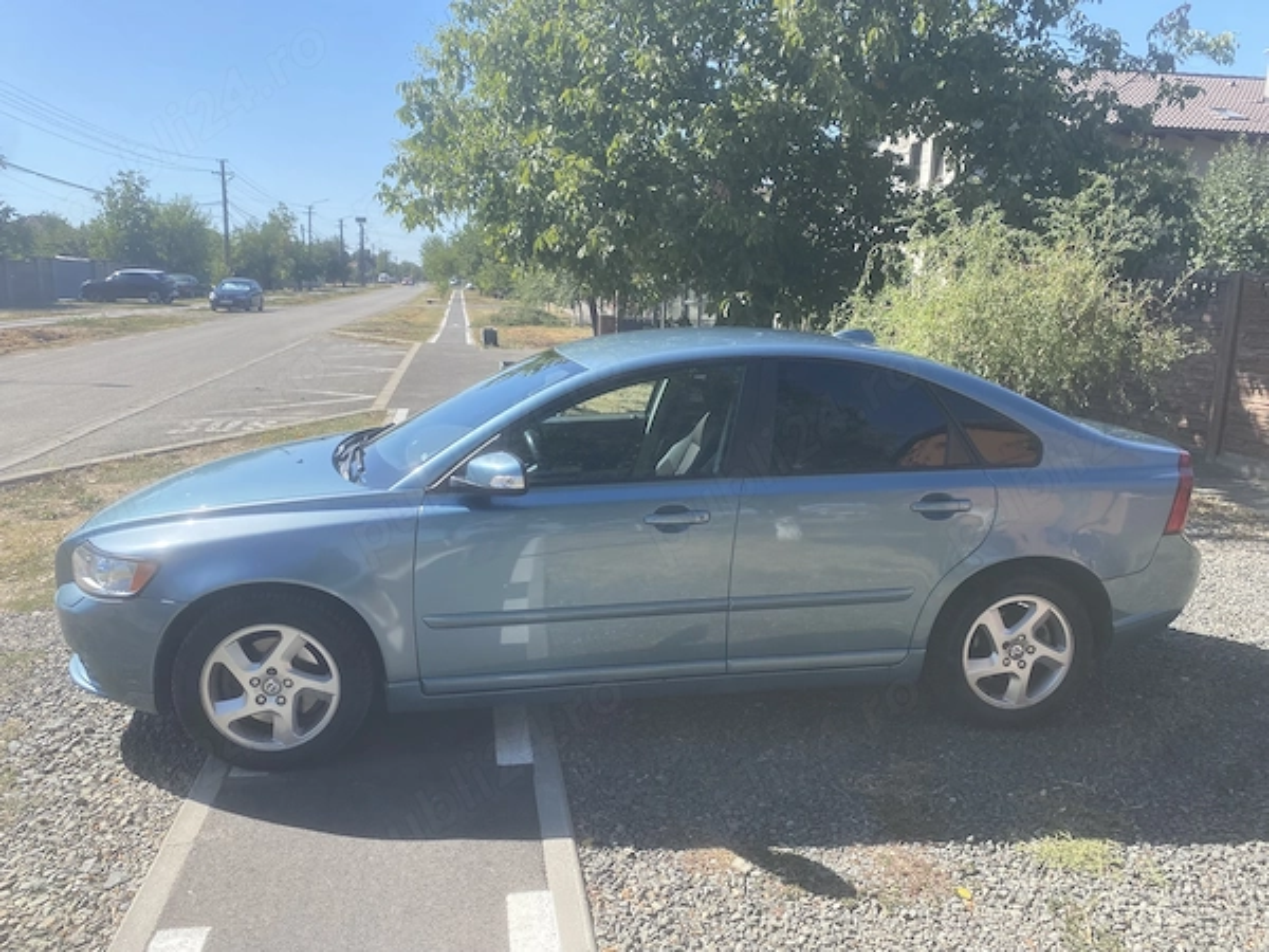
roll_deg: -0.3
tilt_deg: -10.2
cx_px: 634
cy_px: 476
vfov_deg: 53.1
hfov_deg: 67.3
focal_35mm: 26
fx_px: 953
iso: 32
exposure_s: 1/1629
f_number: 1.8
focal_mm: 4.25
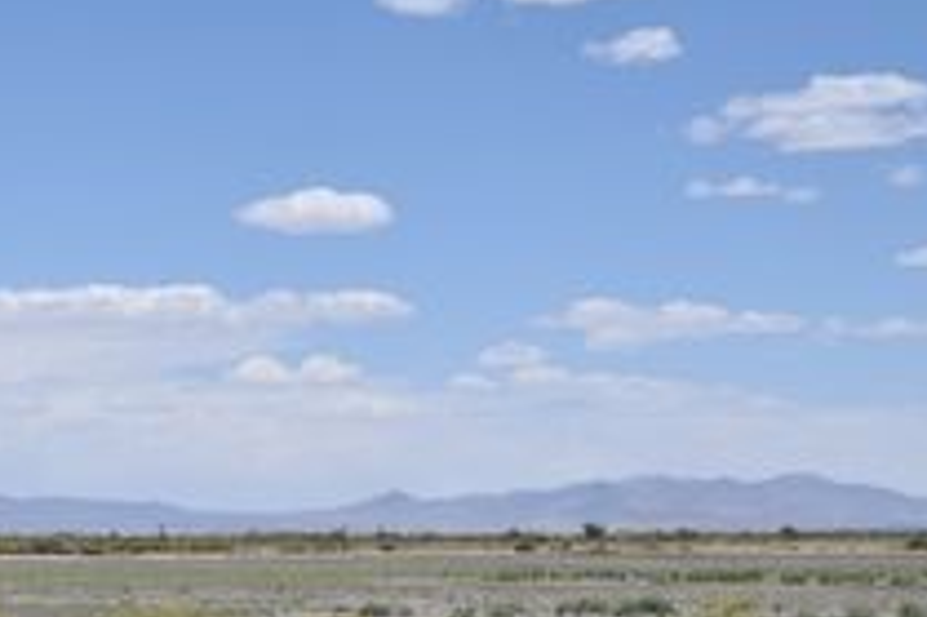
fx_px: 2702
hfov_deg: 19.0
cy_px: 522
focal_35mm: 105
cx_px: 49
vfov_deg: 12.9
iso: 100
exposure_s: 1/320
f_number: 9
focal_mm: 34
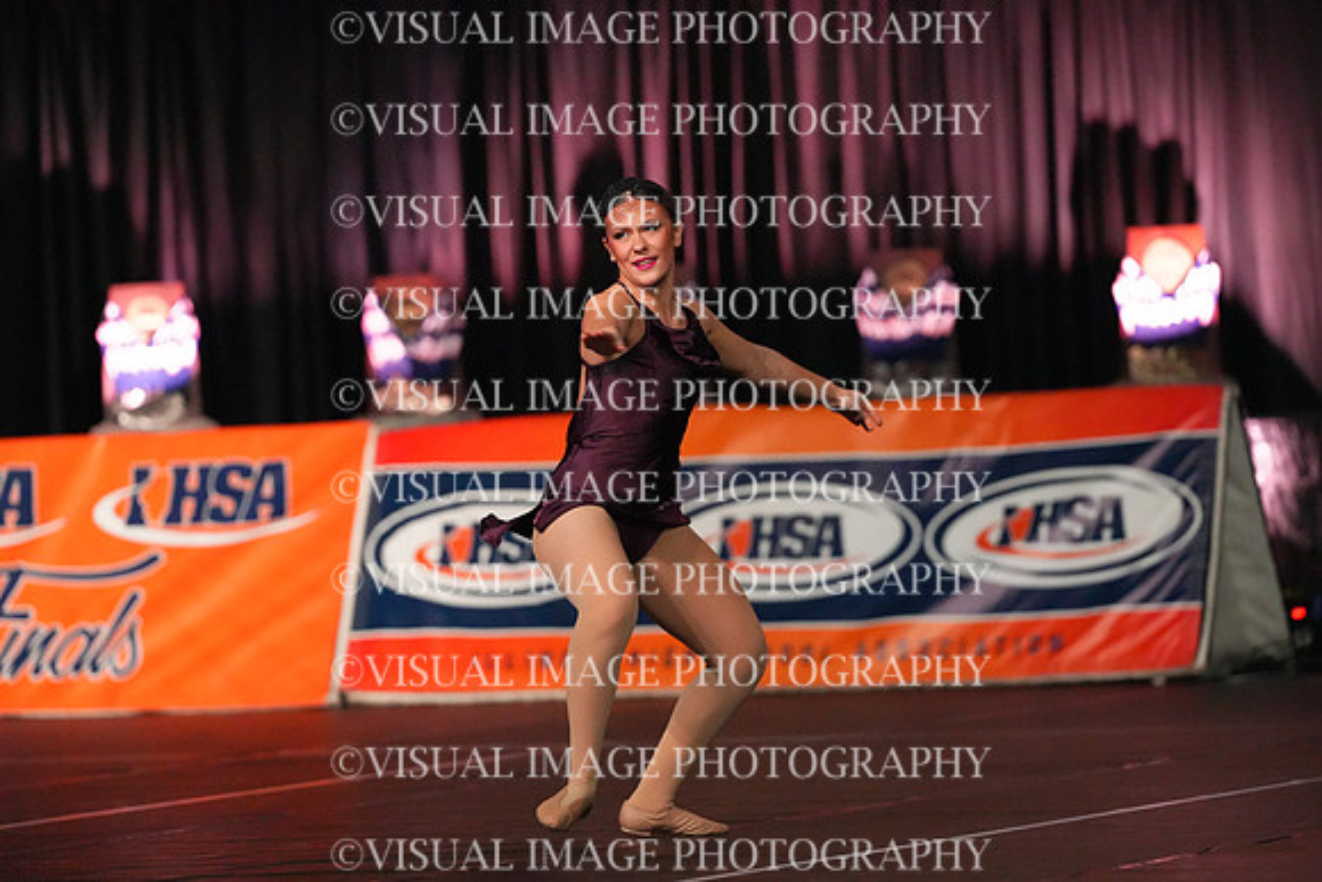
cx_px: 661
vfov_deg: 4.6
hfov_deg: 6.9
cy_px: 441
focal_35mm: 300
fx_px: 11019
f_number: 3.5
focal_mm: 300
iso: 16000
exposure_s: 1/1250
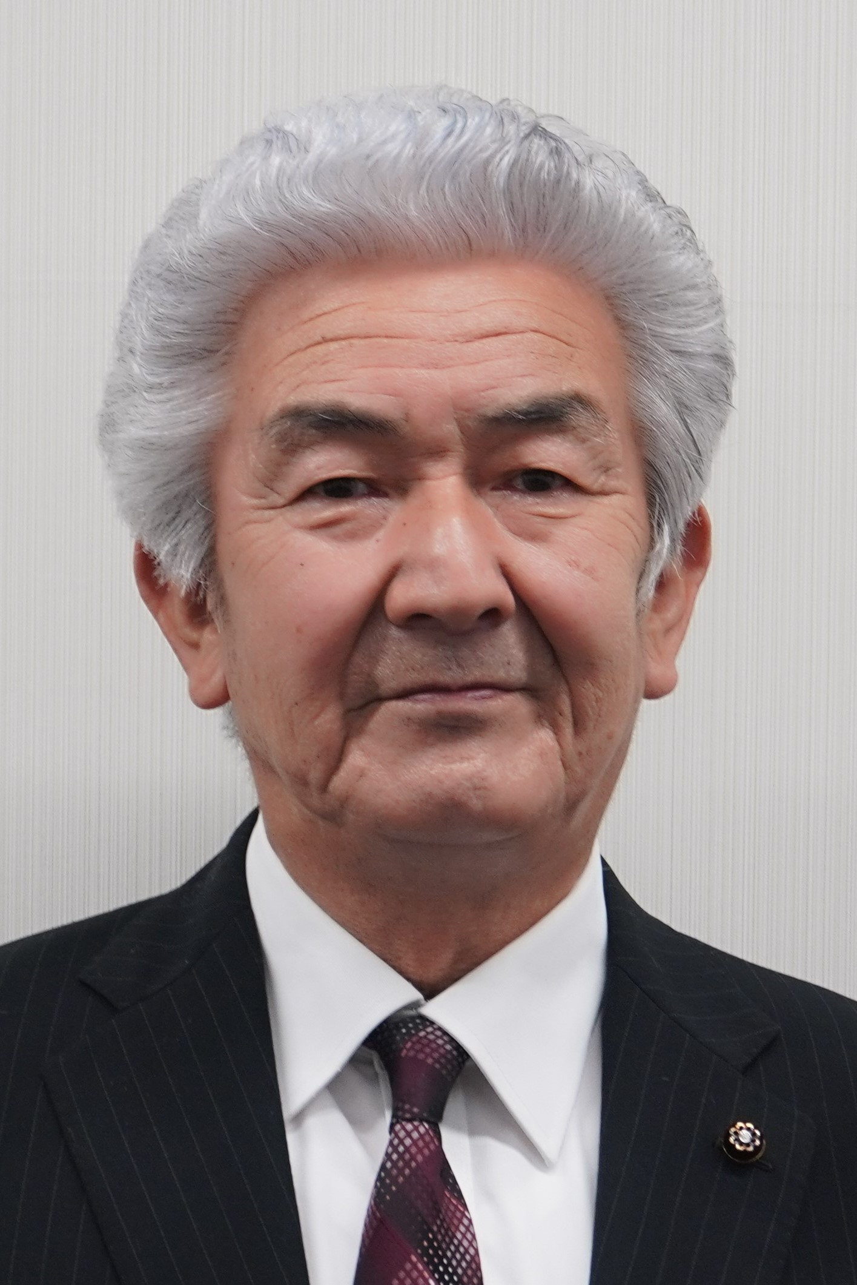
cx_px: 428
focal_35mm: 44
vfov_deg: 45.0
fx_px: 1553
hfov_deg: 30.9
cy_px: 642
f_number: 4.5
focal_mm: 29
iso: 250
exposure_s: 1/50
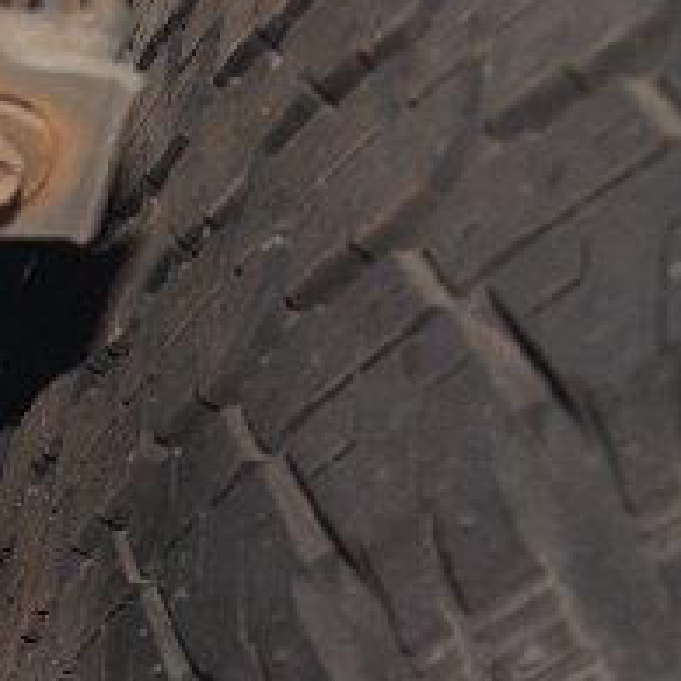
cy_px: 732
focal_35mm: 92
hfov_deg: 18.5
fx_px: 2048
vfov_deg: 18.2
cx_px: 21
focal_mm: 22
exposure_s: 1/60
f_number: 5.6
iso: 400
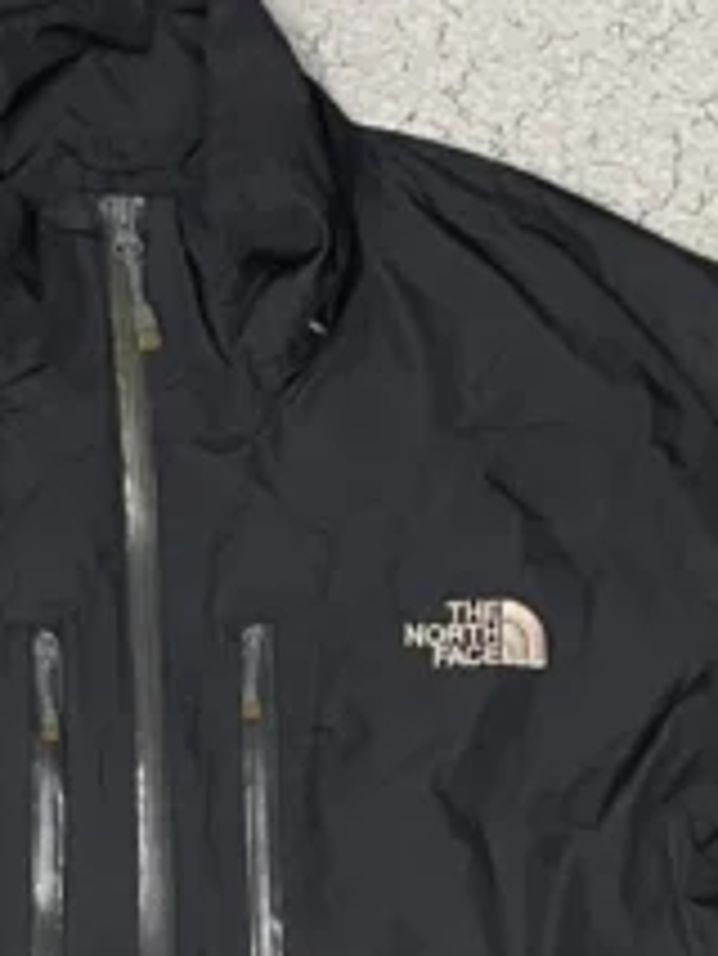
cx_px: 238
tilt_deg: -82.1
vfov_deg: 28.9
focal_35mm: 65
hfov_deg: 22.5
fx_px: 1796
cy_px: 815
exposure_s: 1/50
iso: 250
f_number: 1.6
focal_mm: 4.2
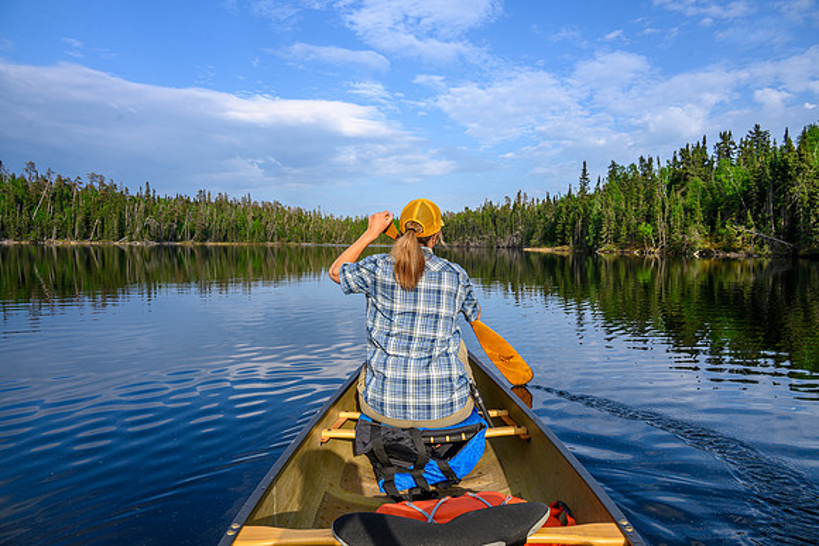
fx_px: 546
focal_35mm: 24
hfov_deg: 73.7
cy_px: 273
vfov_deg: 53.2
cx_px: 410
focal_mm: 24
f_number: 8
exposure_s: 1/200
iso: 100
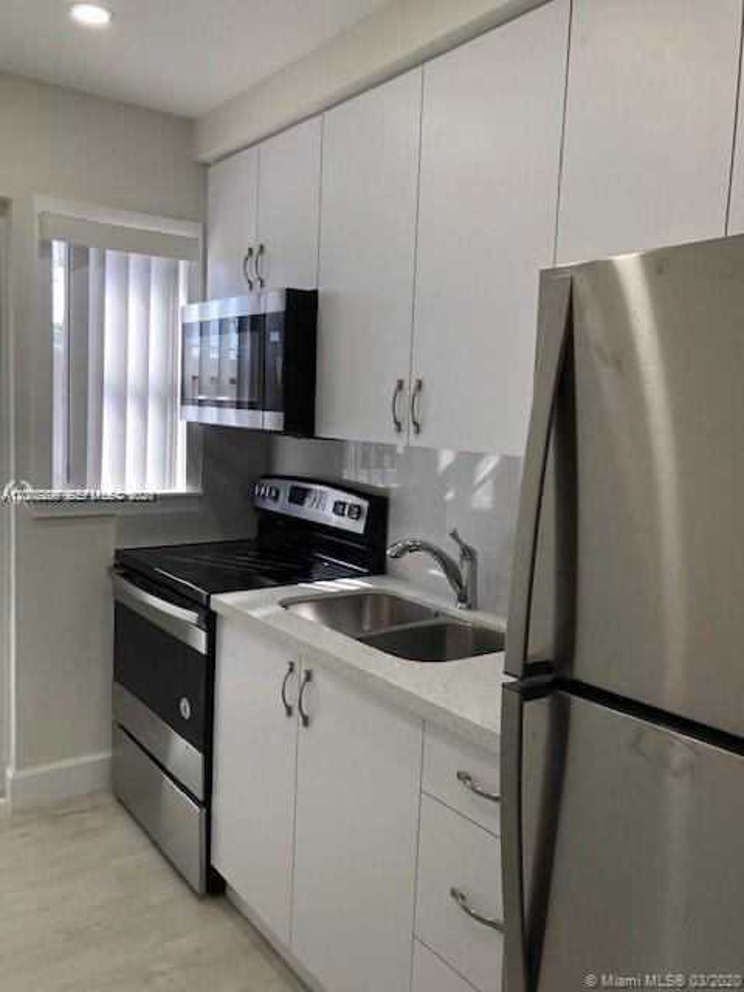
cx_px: 372
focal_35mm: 28
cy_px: 496
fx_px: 802
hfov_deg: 49.7
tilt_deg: -6.4
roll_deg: -2.3
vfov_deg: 63.4
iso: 40
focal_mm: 4
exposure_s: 1/120
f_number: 1.8
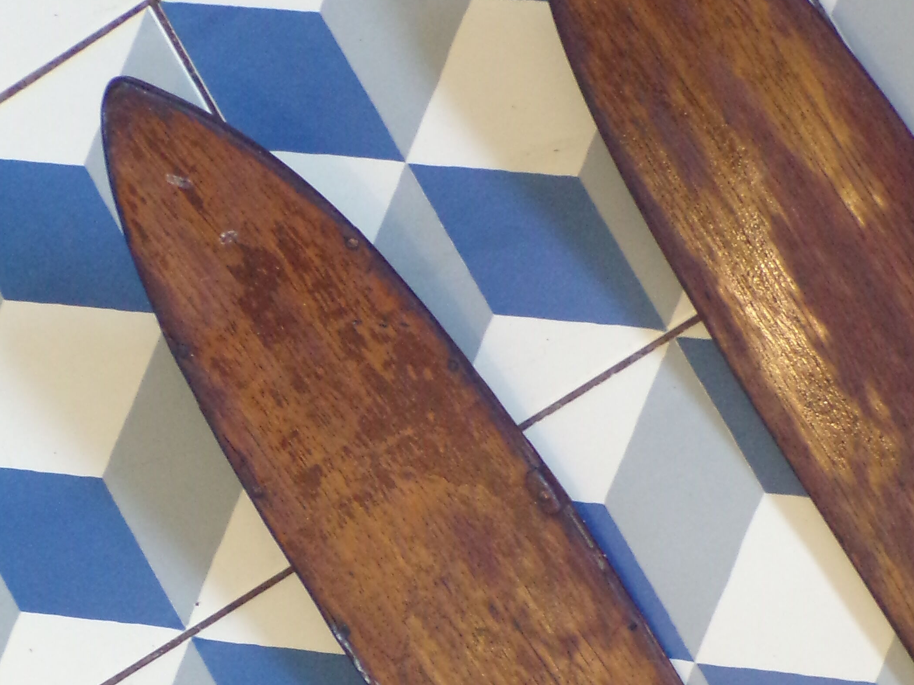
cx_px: 632
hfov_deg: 18.1
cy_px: 406
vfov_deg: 13.7
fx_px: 2851
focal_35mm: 108
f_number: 3.5
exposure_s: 1/14
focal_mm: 8.7
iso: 400
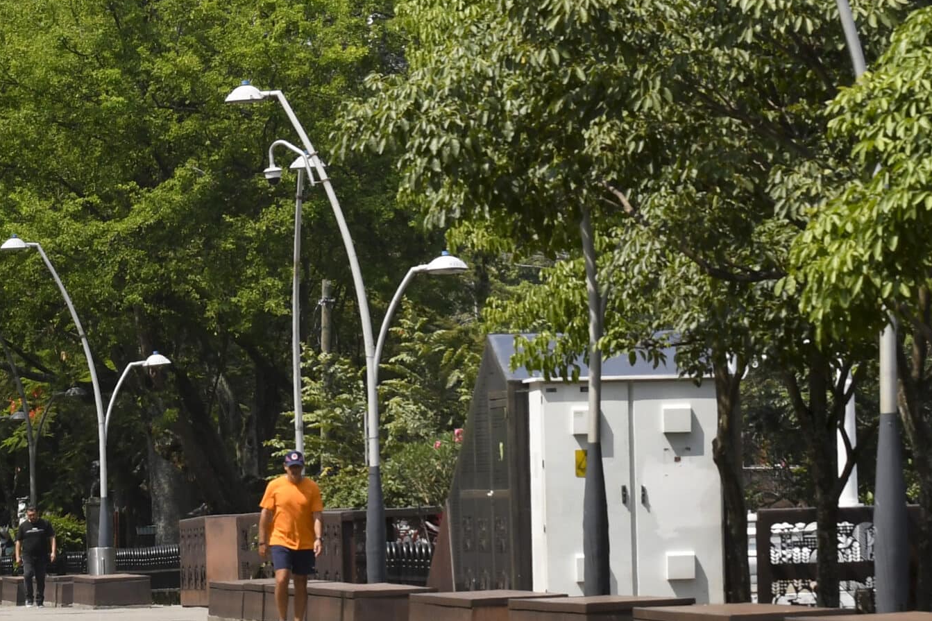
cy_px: -56
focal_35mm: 285
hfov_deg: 7.2
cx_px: 395
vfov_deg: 4.8
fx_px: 7377
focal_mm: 70
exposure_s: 1/640
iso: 400
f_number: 11
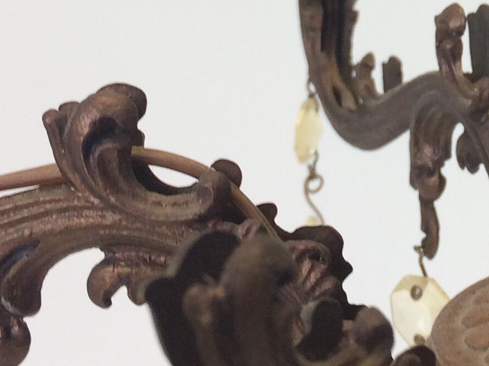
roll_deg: +0.1
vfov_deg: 13.1
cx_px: 582
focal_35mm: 107
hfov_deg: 17.5
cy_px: -182
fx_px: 1511
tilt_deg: -2.7
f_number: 2.2
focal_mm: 4.15
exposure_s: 1/50
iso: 40
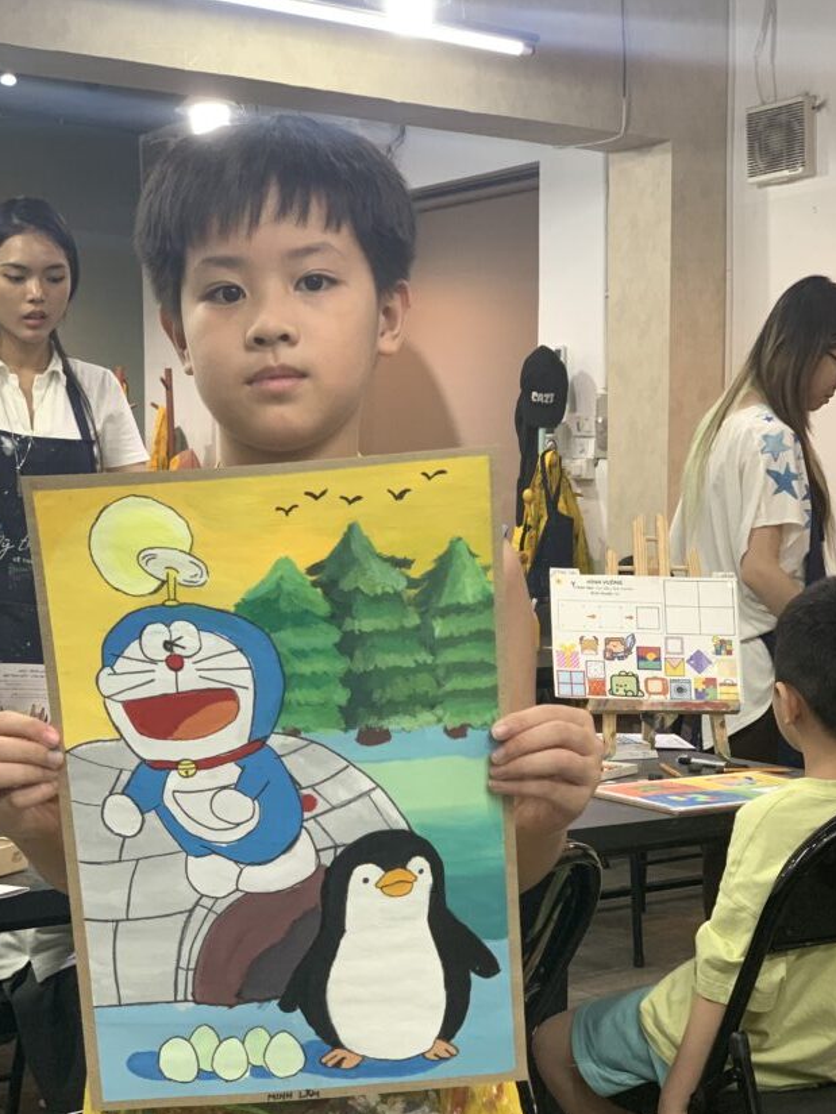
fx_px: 2028
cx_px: 355
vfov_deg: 30.6
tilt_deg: -4.4
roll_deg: -0.6
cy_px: 672
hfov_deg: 23.3
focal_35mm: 63
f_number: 2.4
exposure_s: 1/66
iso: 125
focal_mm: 6
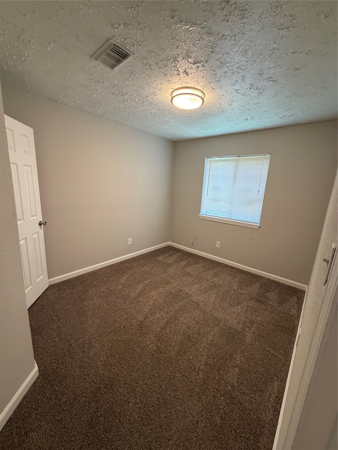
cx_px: 169
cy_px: 225
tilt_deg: -12.6
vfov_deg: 102.1
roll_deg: -3.2
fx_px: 182
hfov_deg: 85.7
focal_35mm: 14
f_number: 2.2
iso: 320
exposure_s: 1/60
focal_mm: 2.22
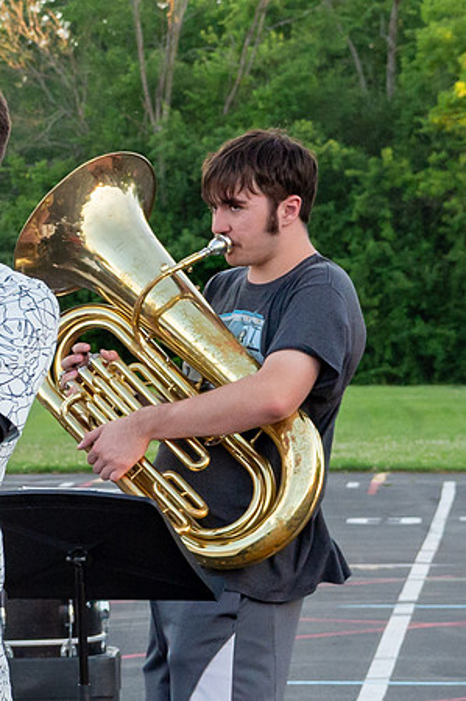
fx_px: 4830
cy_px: 188
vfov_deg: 8.3
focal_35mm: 248
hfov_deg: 5.5
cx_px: -80
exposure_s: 1/500
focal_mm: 70
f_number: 9
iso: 1250
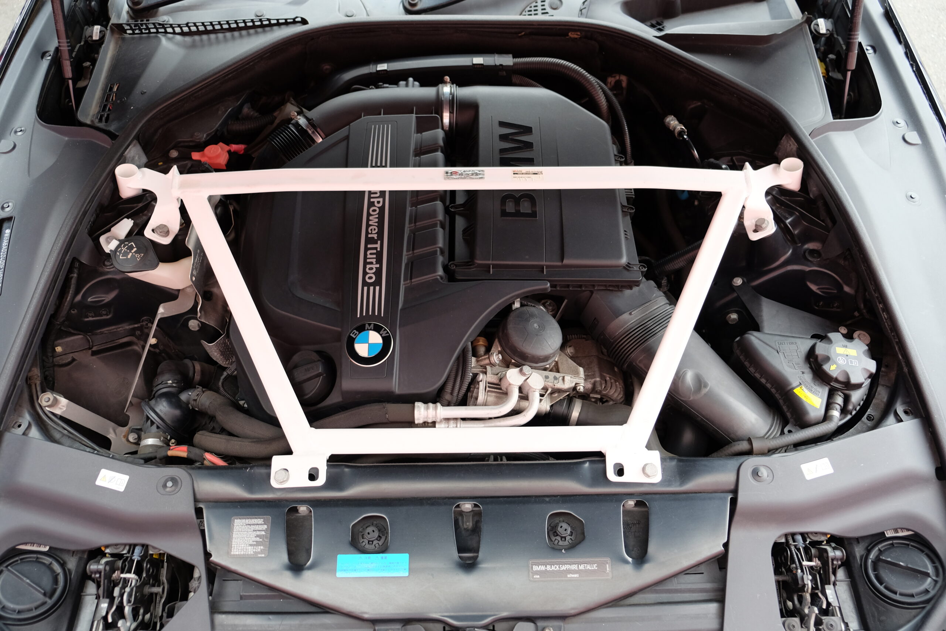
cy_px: 316
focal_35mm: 27
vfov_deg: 47.9
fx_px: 709
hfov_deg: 67.4
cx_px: 473
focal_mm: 18
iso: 400
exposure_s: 1/45
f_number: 2.8
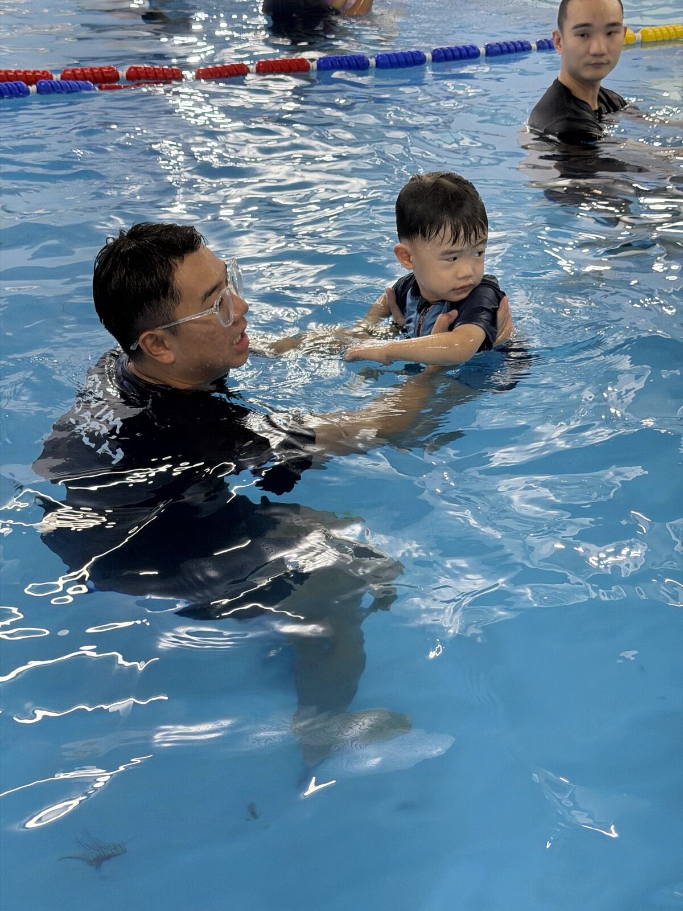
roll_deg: +0.6
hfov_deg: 30.3
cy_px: 456
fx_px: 1263
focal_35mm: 48
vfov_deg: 39.7
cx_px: 342
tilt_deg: -27.4
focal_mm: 6.76
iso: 125
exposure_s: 1/100
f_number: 1.78
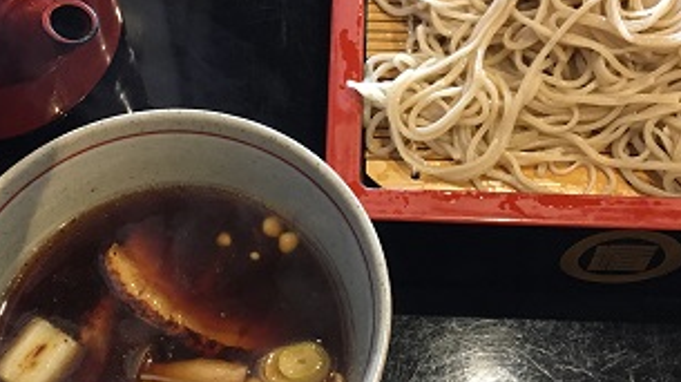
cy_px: 173
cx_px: 333
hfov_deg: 37.2
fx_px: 1010
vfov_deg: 21.4
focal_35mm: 56
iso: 200
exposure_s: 1/30
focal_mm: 4.15
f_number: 2.2
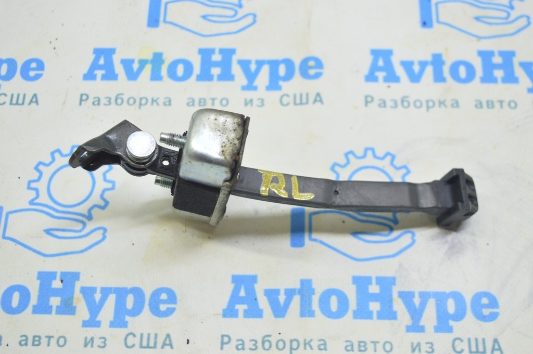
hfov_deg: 38.9
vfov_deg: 26.4
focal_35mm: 51
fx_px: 754
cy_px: 177
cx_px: 266
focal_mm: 34
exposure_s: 1/20
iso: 400
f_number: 5.6
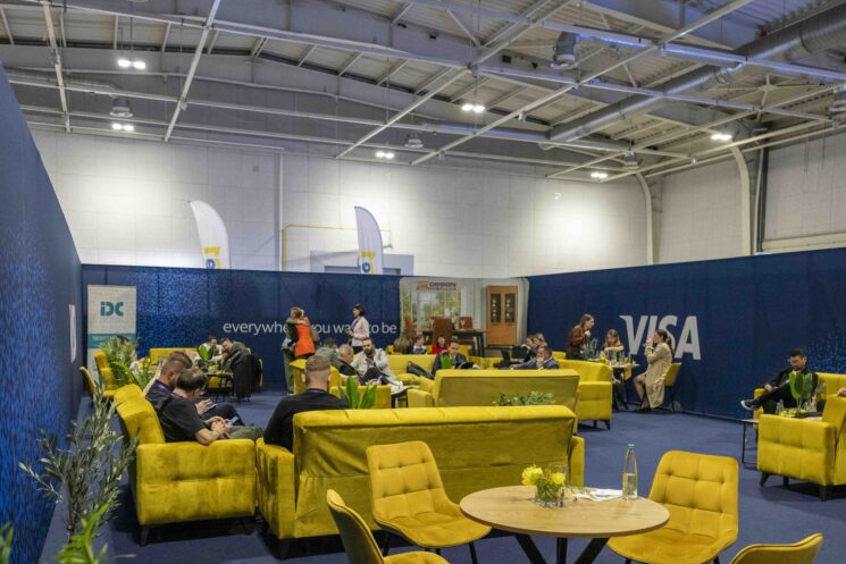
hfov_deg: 57.2
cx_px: 436
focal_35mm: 33
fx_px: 776
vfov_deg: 39.6
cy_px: 372
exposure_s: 1/250
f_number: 3.5
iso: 2500
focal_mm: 24
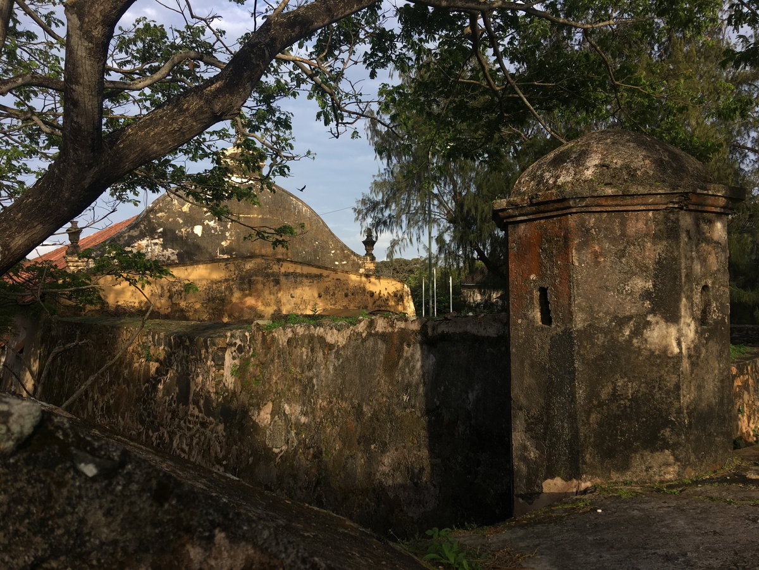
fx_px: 636
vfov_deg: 48.2
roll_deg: +0.3
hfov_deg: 61.7
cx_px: 380
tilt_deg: +0.4
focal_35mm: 29
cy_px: 285
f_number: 2.2
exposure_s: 1/578
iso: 25
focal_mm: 4.15
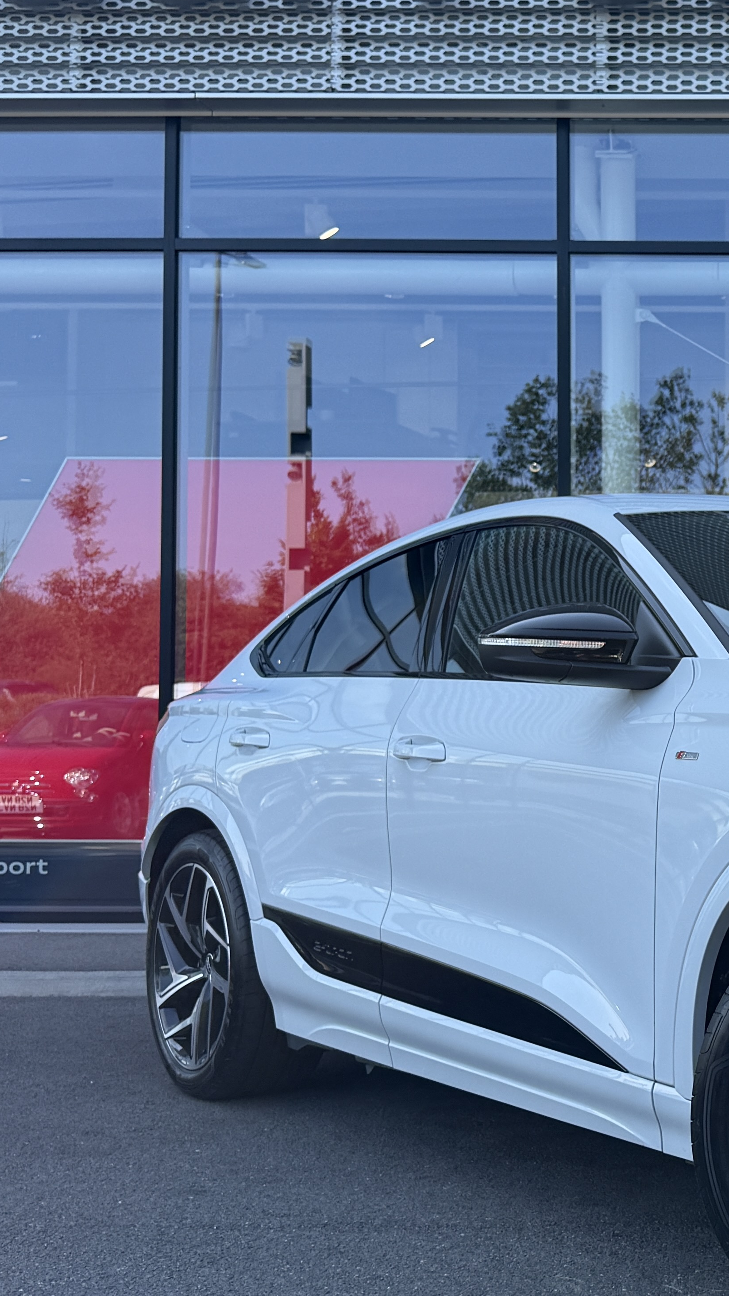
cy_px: 666
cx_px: 878
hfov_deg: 21.7
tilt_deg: +2.9
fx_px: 1753
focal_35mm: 51
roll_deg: +0.8
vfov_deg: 40.6
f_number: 1.78
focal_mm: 6.76
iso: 100
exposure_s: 1/2053
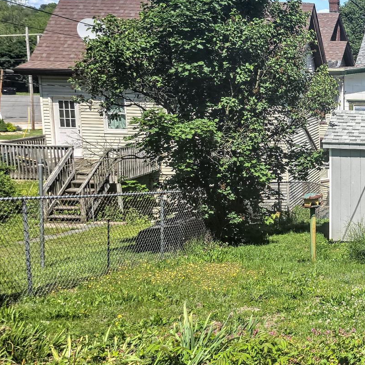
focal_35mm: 52
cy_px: 170
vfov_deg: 32.8
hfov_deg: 28.2
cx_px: 448
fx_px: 620
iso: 12
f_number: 1.7
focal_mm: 6.3
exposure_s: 1/1325
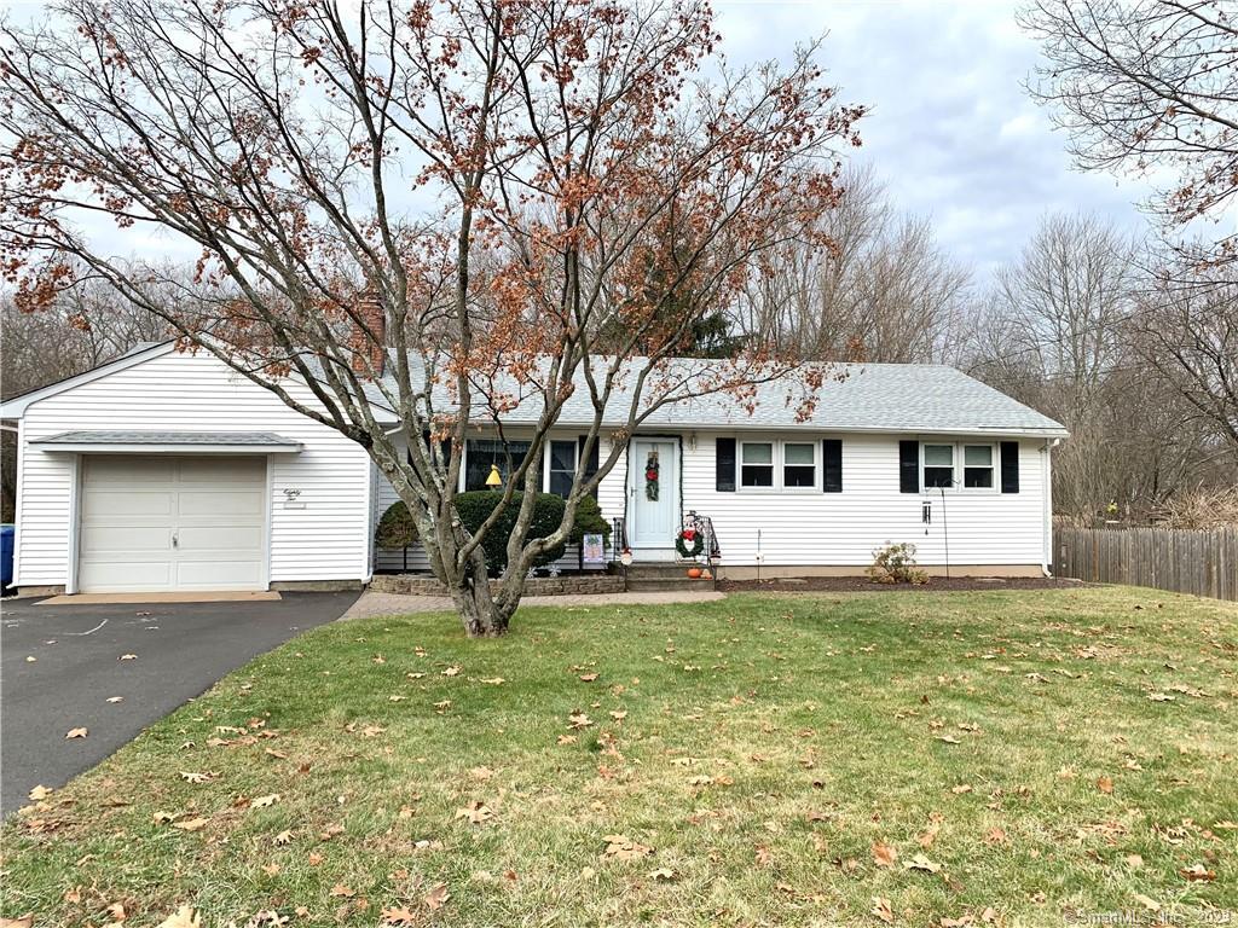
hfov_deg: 67.3
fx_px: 930
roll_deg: -1.4
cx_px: 619
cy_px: 464
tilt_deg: +2.8
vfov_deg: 53.1
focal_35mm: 26
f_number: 1.8
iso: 25
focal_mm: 4.25
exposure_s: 1/765
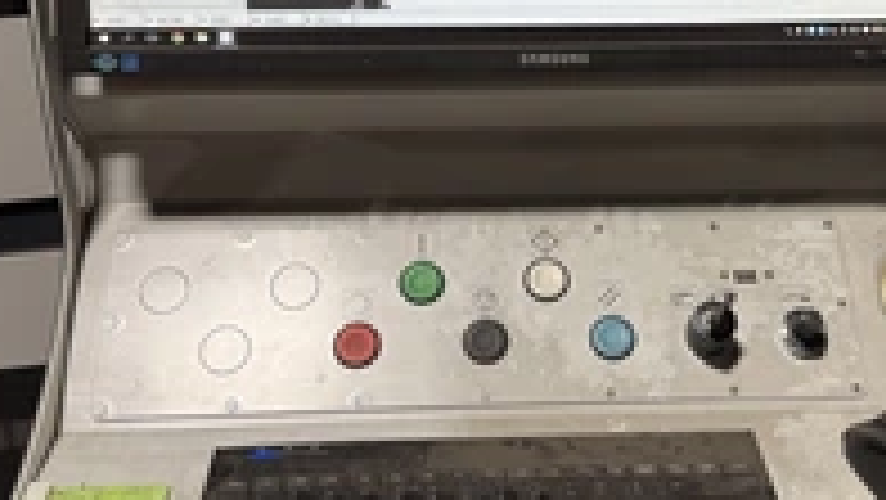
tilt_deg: -21.5
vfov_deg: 22.5
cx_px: 535
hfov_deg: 39.0
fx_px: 1246
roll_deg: -0.5
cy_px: 126
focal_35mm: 53
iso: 125
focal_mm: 6.76
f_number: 1.78
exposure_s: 1/120
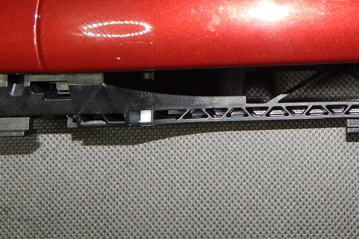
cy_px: 2
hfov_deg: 35.8
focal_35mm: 54
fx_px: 538
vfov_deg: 24.0
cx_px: 281
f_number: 6
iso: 200
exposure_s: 1/30
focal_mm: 4
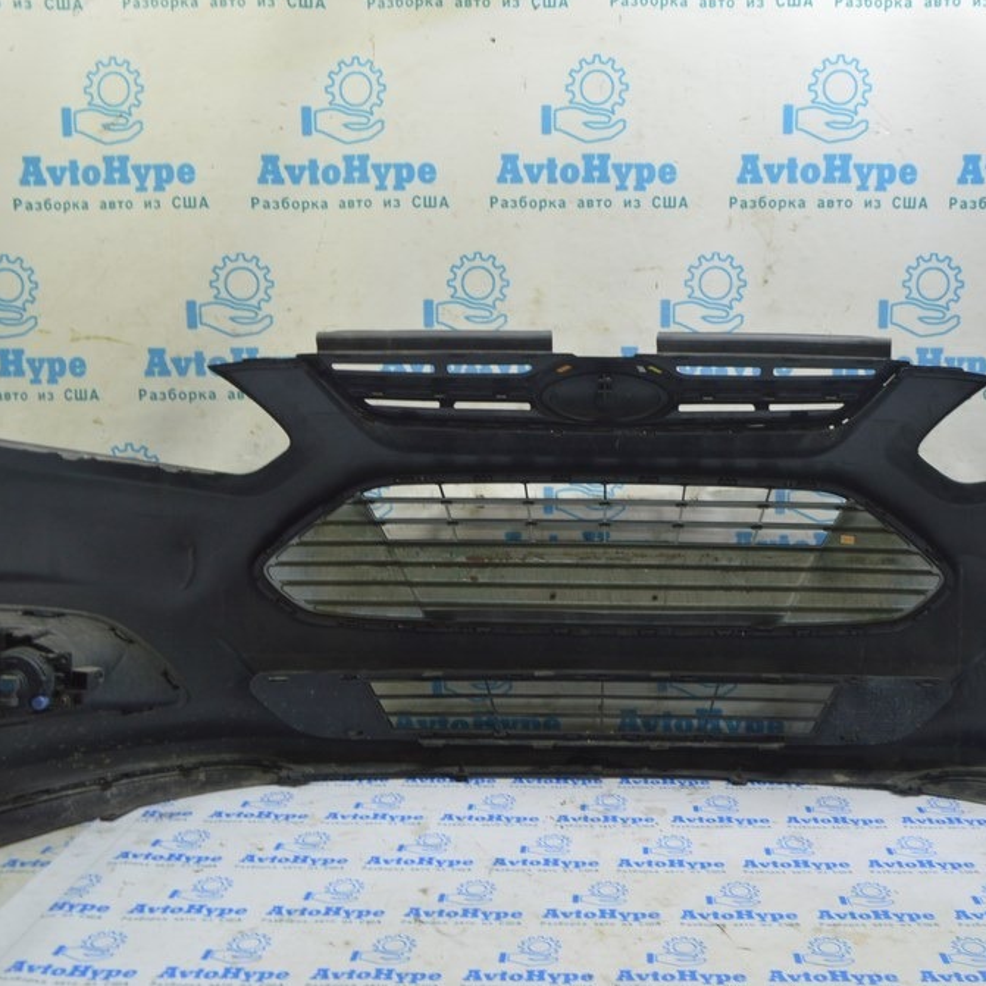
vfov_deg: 47.2
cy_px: 493
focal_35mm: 35
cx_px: 610
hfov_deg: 46.8
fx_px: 1128
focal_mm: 18
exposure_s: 1/20
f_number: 5.6
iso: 400
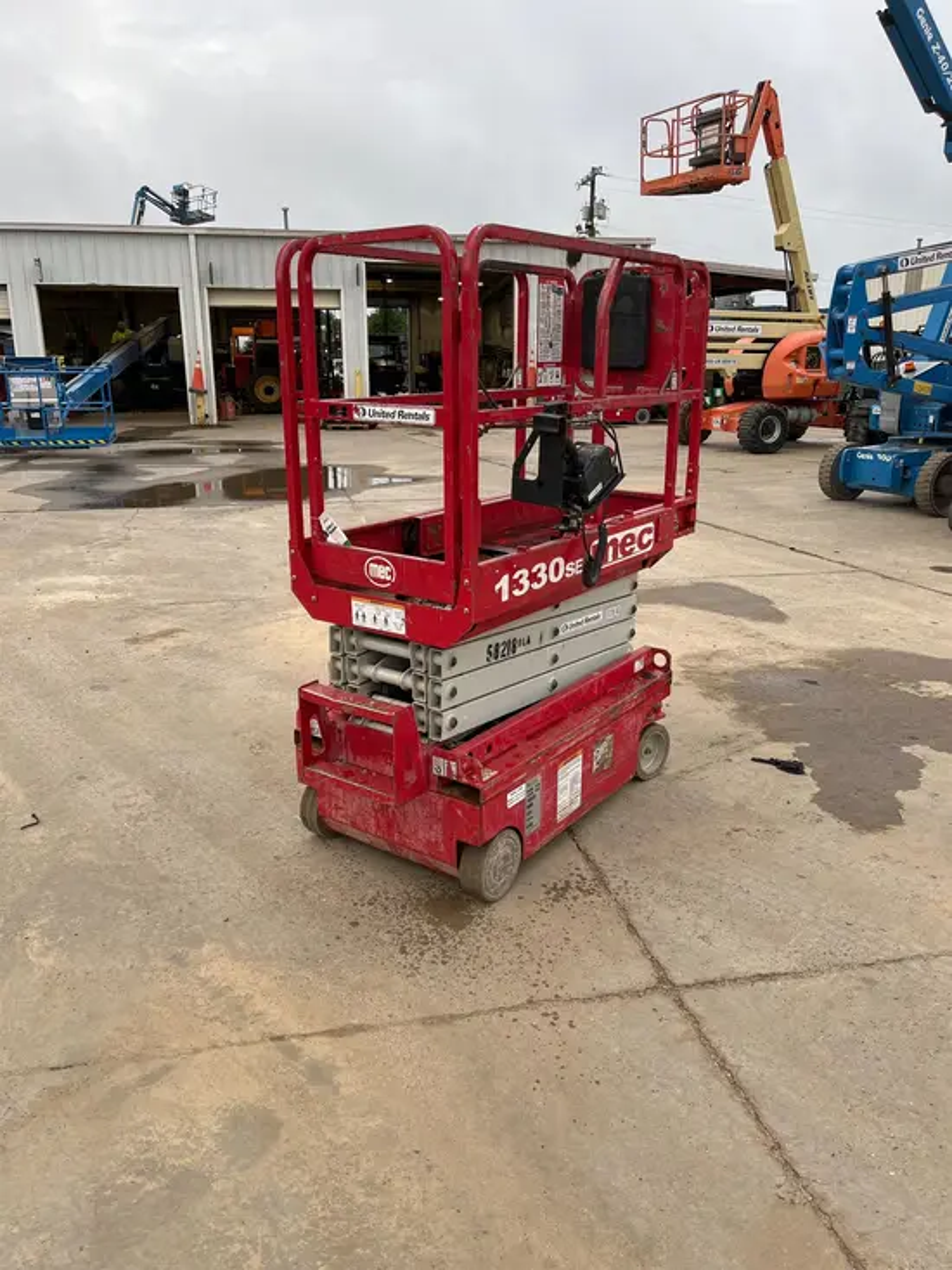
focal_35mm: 26
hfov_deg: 53.1
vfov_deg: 67.3
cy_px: 635
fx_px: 953
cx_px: 476
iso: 40
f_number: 1.6
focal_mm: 5.1
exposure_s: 1/275
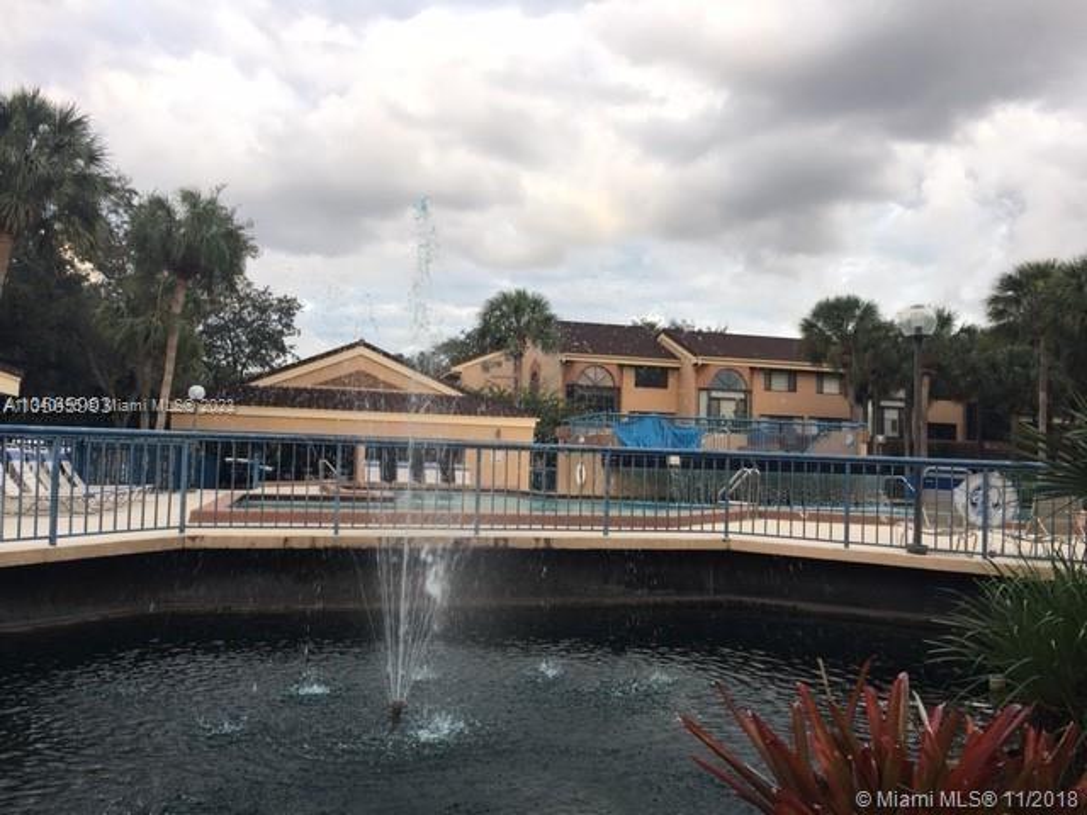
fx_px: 911
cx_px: 544
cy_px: 408
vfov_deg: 48.2
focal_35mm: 29
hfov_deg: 61.7
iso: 25
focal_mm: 4.15
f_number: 2.2
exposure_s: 1/124
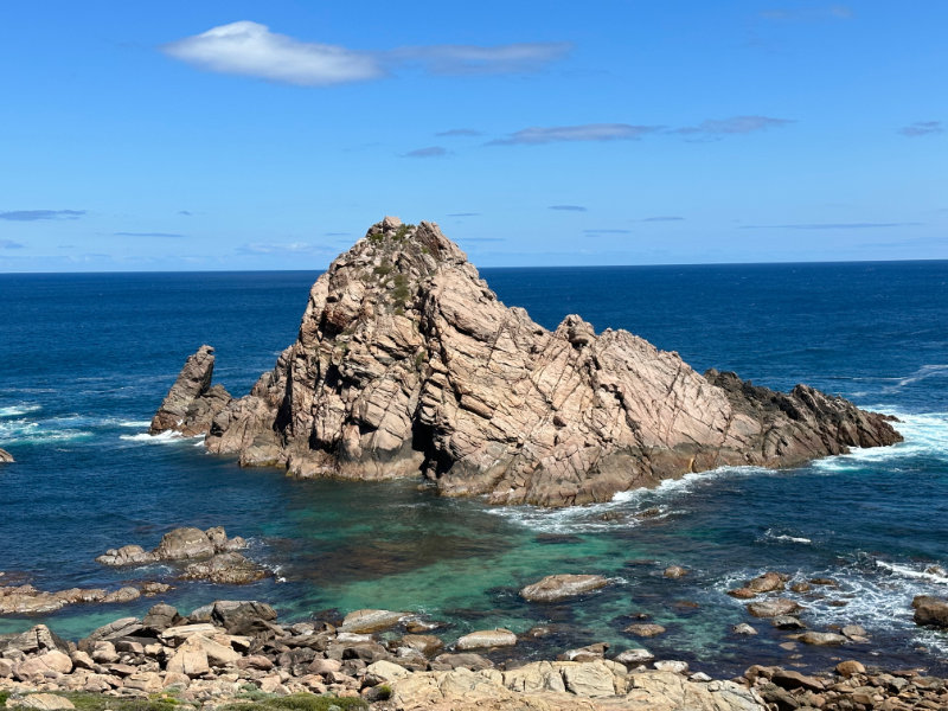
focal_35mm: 48
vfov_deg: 30.3
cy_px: 356
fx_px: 1315
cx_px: 474
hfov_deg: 39.7
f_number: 1.8
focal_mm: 6.9
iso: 64
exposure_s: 1/4785
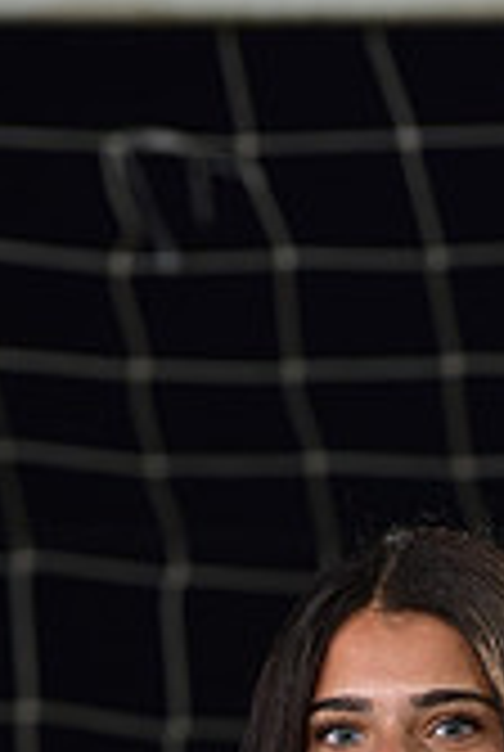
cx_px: 394
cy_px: 1103
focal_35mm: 694
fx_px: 14513
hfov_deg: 2.0
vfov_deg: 3.0
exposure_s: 1/200
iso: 1000
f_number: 5
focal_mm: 200
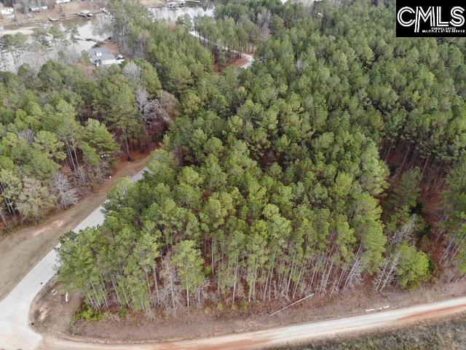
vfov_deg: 56.8
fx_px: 323
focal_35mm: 24
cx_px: 233
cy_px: 175
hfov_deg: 71.6
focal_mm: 4.5
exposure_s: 1/122
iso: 100
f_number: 2.8
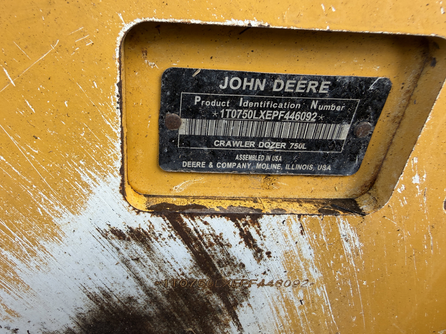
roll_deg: -5.2
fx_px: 309
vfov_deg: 56.8
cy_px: 167
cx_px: 223
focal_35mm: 24
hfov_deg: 71.6
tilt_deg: -30.0
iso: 40
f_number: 2.2
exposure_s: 1/99
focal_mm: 2.22
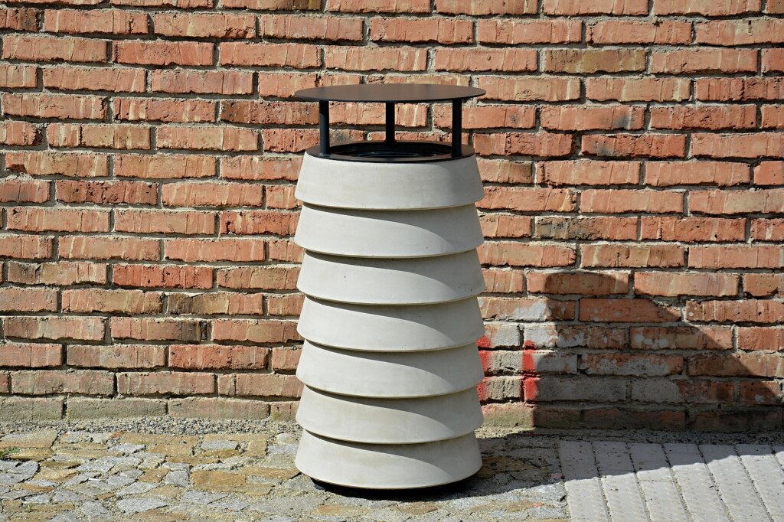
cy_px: 261
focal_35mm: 87
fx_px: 1894
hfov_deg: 23.4
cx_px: 392
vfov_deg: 15.7
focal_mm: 58
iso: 100
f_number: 5.6
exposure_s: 1/640
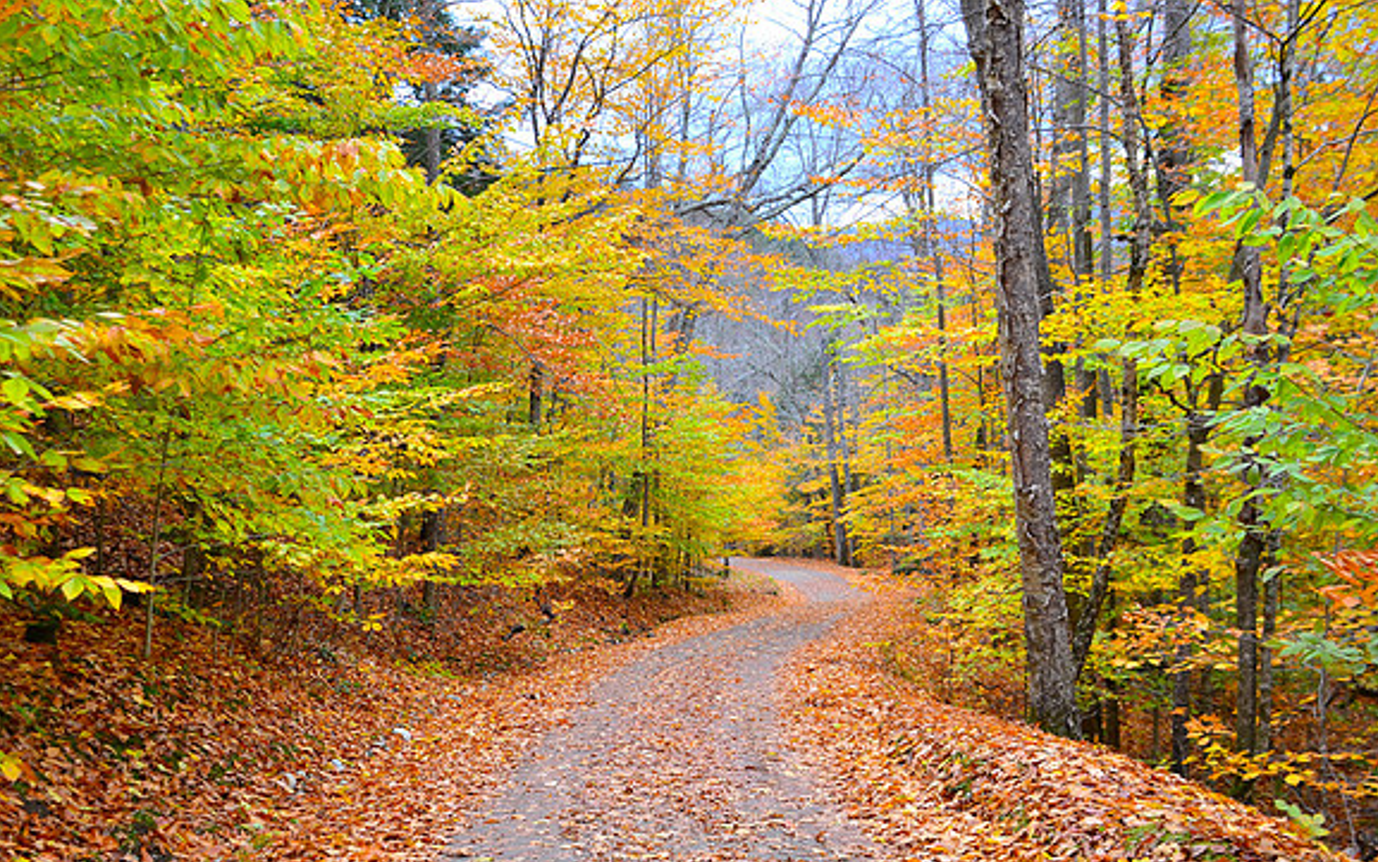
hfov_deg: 47.7
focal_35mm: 42
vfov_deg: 30.9
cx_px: 688
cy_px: 452
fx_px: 1559
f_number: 5
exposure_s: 1/40
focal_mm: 27
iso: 100
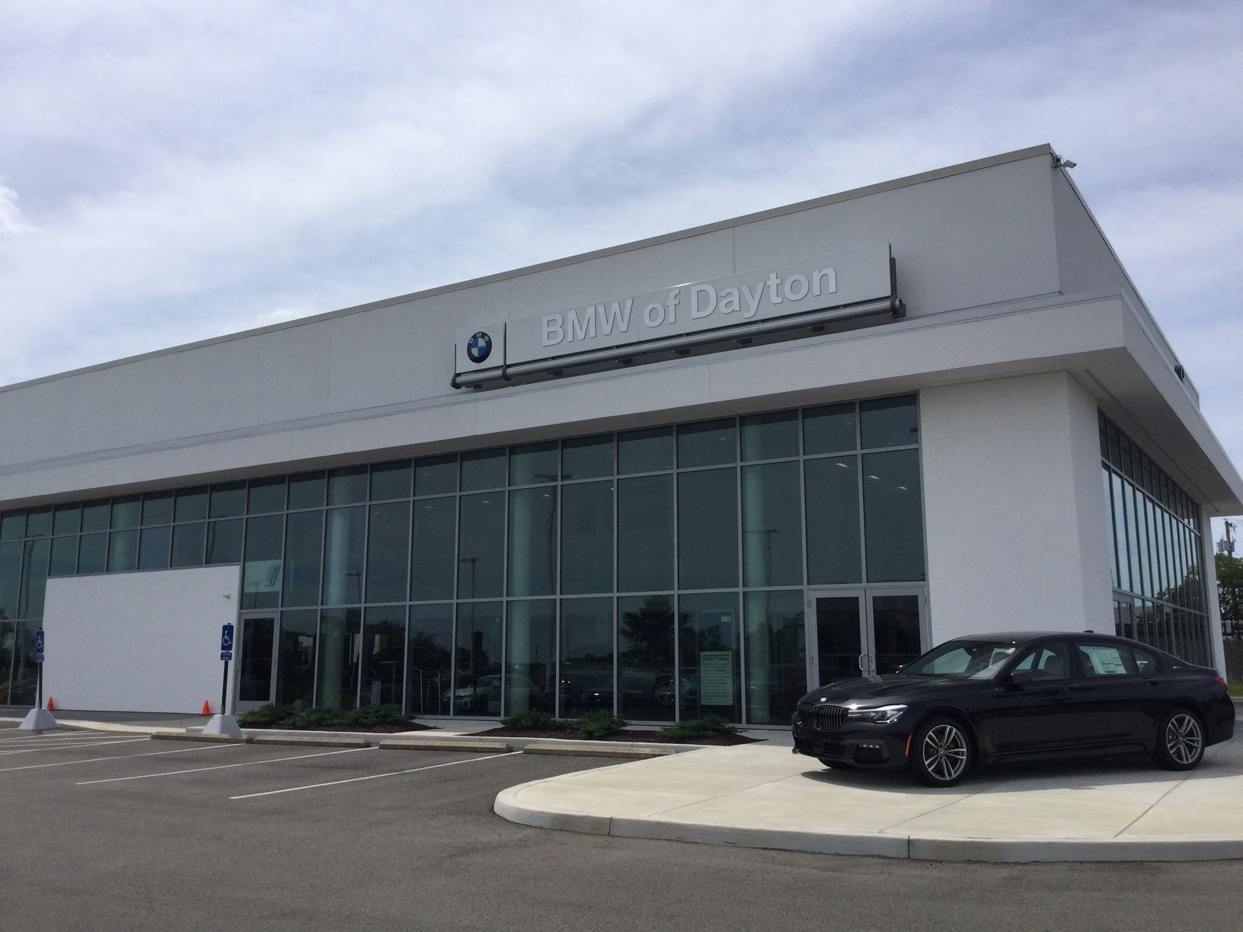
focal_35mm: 31
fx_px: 1113
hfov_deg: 58.4
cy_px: 466
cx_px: 622
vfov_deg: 45.4
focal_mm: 3.3
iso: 25
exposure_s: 1/3021
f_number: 2.4
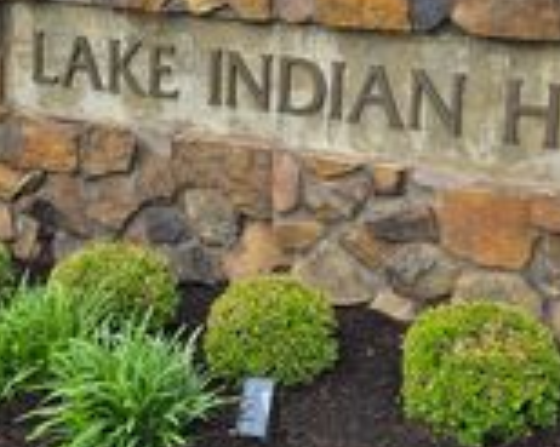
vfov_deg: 20.9
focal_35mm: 73
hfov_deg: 26.1
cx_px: 295
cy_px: 194
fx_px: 1209
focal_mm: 5.4
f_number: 1.8
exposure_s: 1/1102
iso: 25
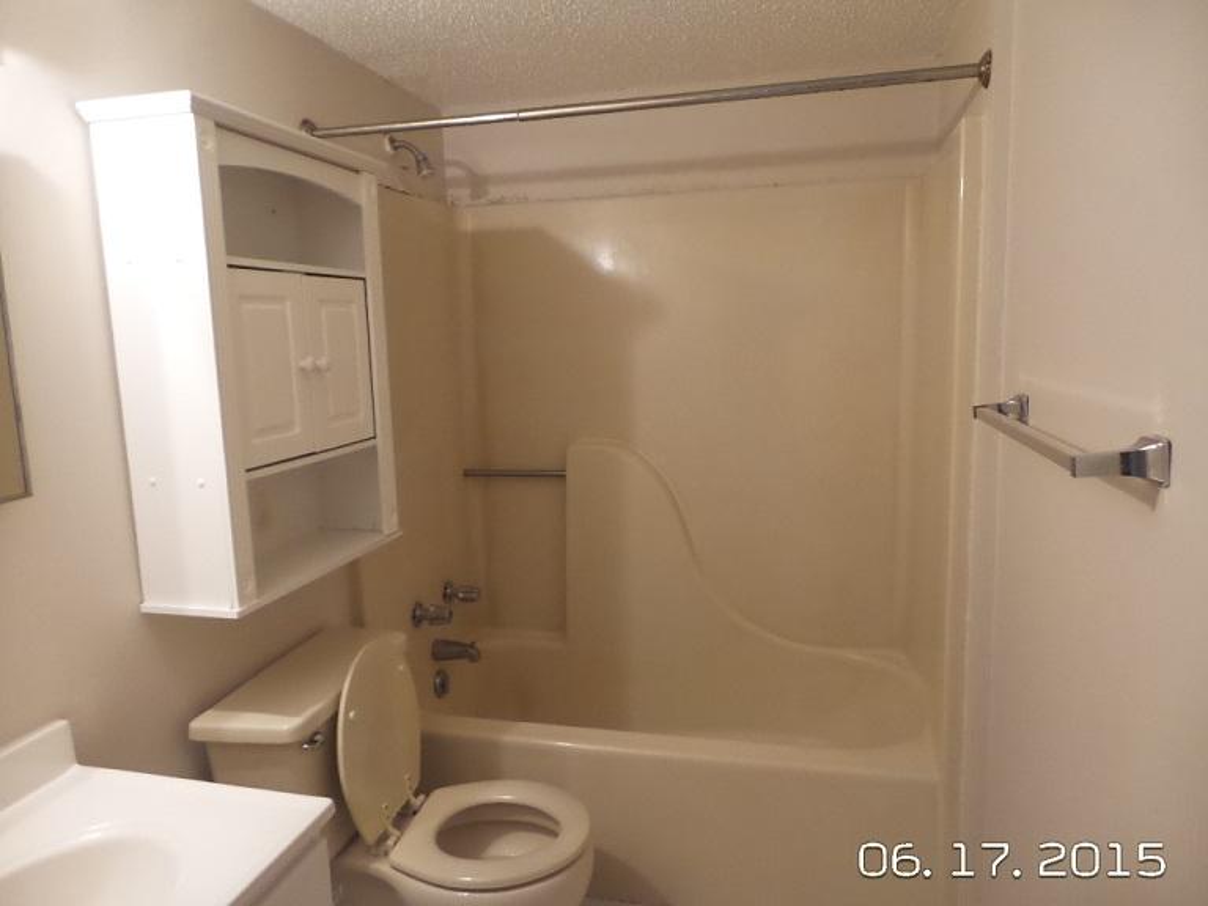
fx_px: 803
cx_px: 604
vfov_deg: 58.9
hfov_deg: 73.9
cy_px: 453
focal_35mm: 23
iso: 640
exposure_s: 1/30
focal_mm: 4.1
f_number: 2.8
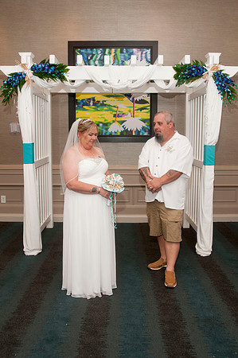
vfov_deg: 62.0
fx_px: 298
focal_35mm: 30
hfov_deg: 43.5
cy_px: 179
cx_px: 119
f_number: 5.6
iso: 400
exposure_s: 1/60
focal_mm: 20
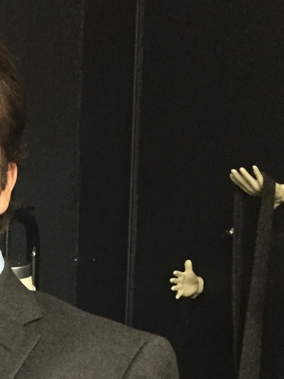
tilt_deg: -9.1
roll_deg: -0.6
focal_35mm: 78
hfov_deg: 18.0
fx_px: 854
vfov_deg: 22.4
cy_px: 493
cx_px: -56
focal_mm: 4.15
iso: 200
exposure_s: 1/30
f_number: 2.2
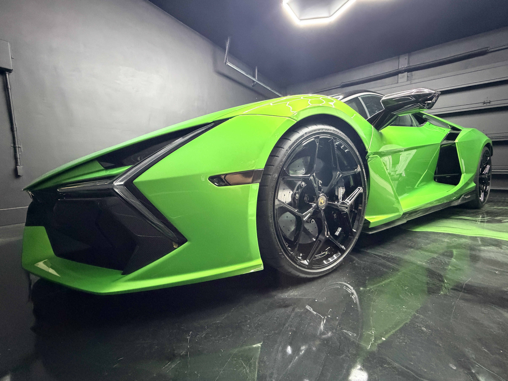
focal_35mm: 14
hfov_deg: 102.1
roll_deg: +0.9
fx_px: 205
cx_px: 254
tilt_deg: -5.9
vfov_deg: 85.7
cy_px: 190
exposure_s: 1/56
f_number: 2.2
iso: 1250
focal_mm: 2.22
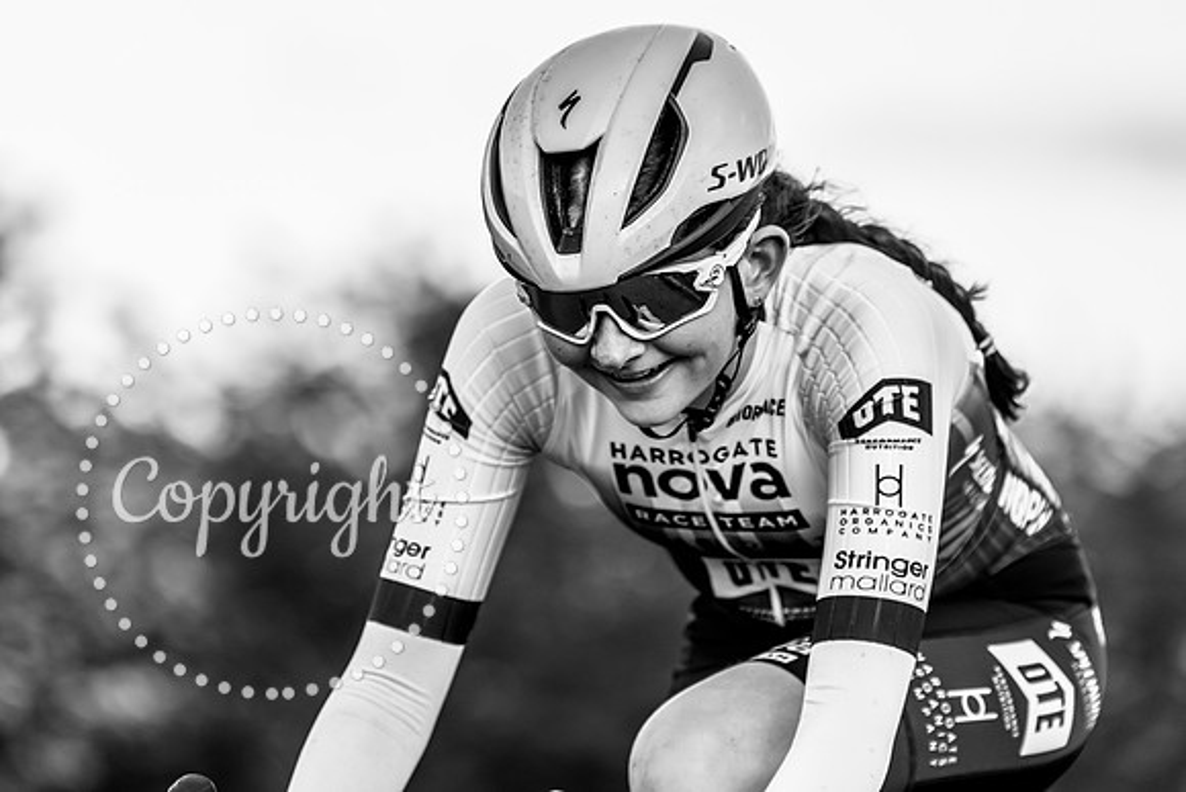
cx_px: 587
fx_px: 7903
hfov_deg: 8.6
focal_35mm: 240
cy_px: 317
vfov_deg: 5.7
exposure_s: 1/1000
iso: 200
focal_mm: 200
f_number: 3.5
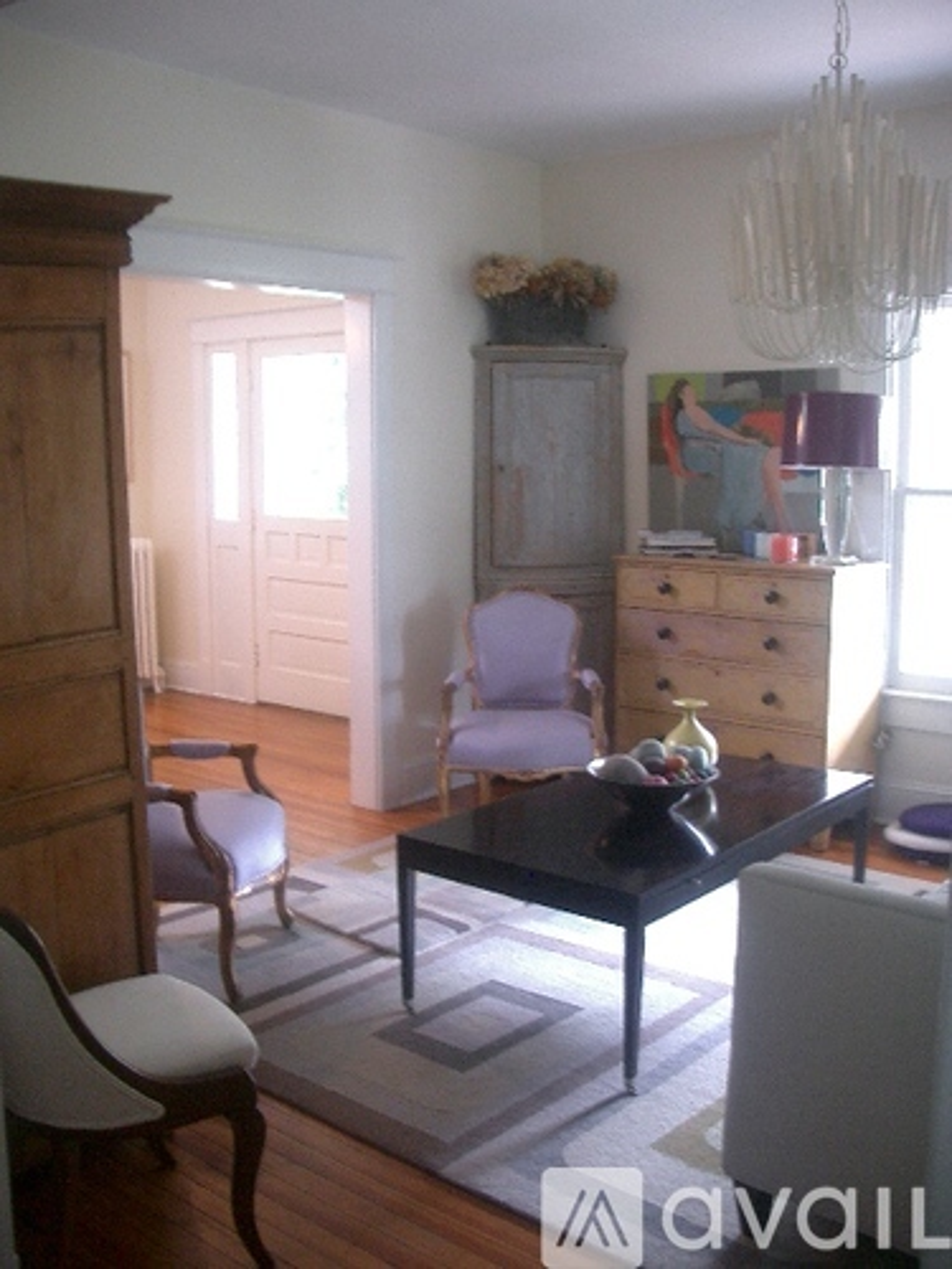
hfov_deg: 40.7
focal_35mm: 35
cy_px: 634
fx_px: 1283
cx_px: 476
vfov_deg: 52.6
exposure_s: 1/13
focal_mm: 5.8
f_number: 2.6
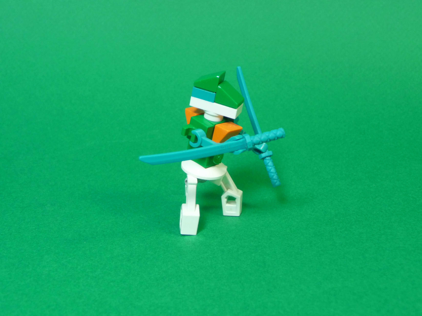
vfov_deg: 29.1
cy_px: 158
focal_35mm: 50
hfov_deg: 38.2
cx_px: 211
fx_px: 610
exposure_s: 1/40
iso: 320
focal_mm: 8.5
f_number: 4.2
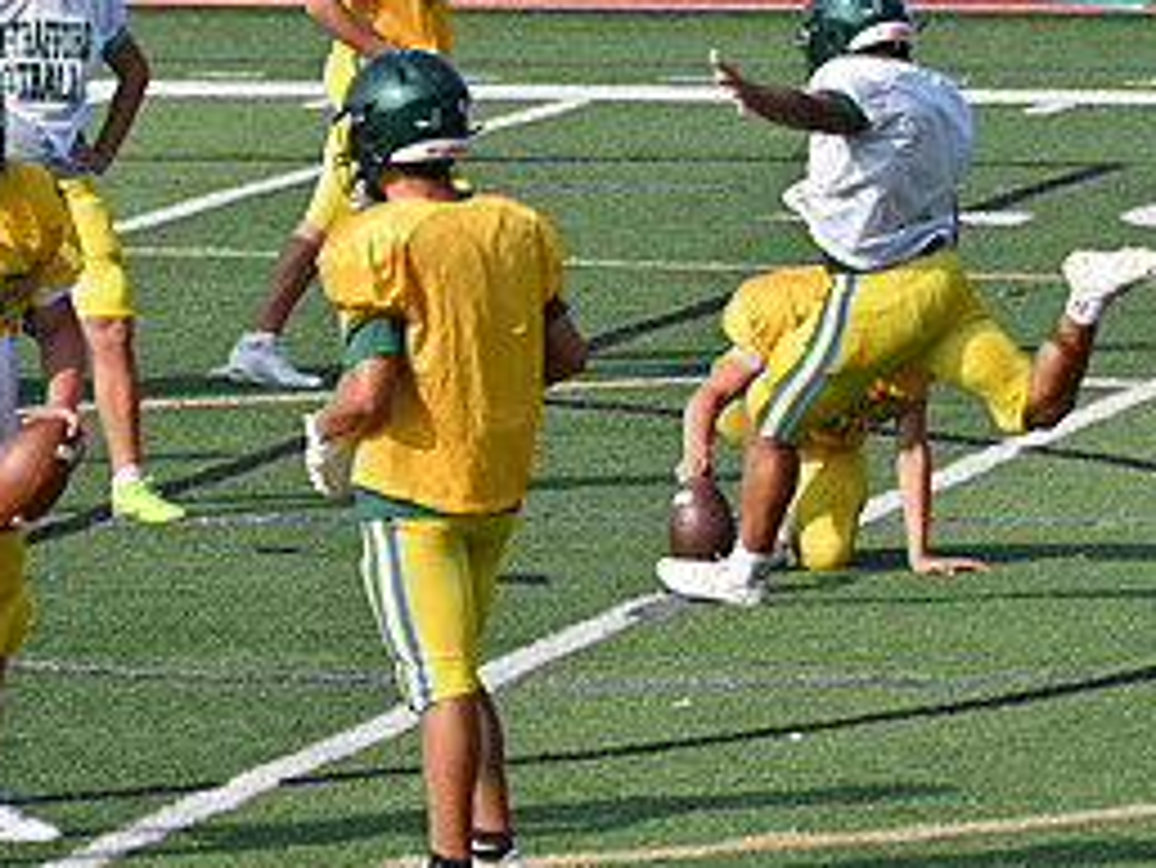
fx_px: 18476
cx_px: 823
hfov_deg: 3.6
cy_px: 290
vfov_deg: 2.7
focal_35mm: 553
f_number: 5.6
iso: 125
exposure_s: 1/800
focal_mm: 170
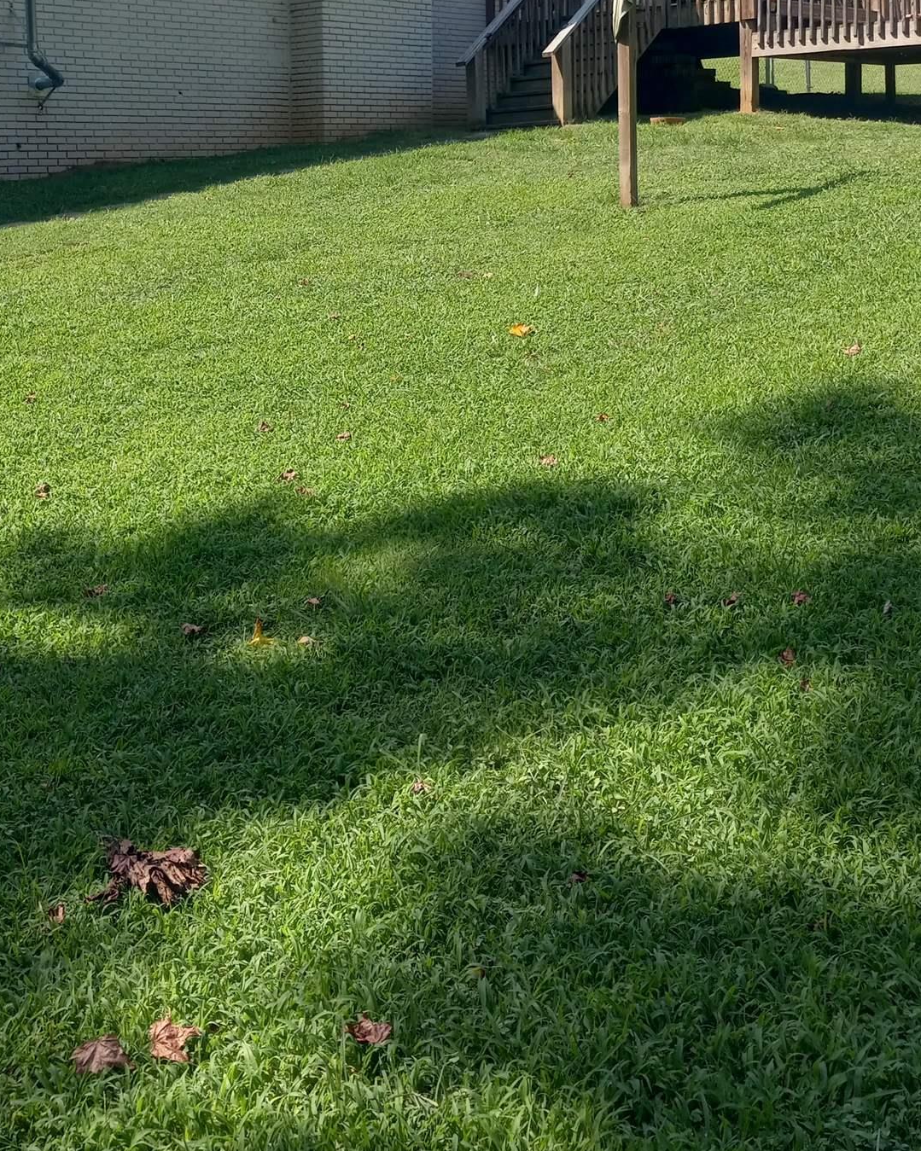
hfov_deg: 33.4
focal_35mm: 45
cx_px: 390
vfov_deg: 39.2
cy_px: 200
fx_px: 1533
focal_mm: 3.94
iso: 40
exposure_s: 1/739
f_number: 1.8
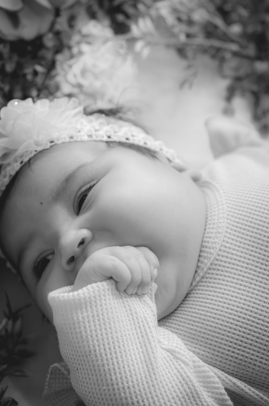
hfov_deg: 18.1
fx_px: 844
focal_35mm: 75
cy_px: 203
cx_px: 134
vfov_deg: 27.0
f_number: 4
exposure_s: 1/320
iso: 1000
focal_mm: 50
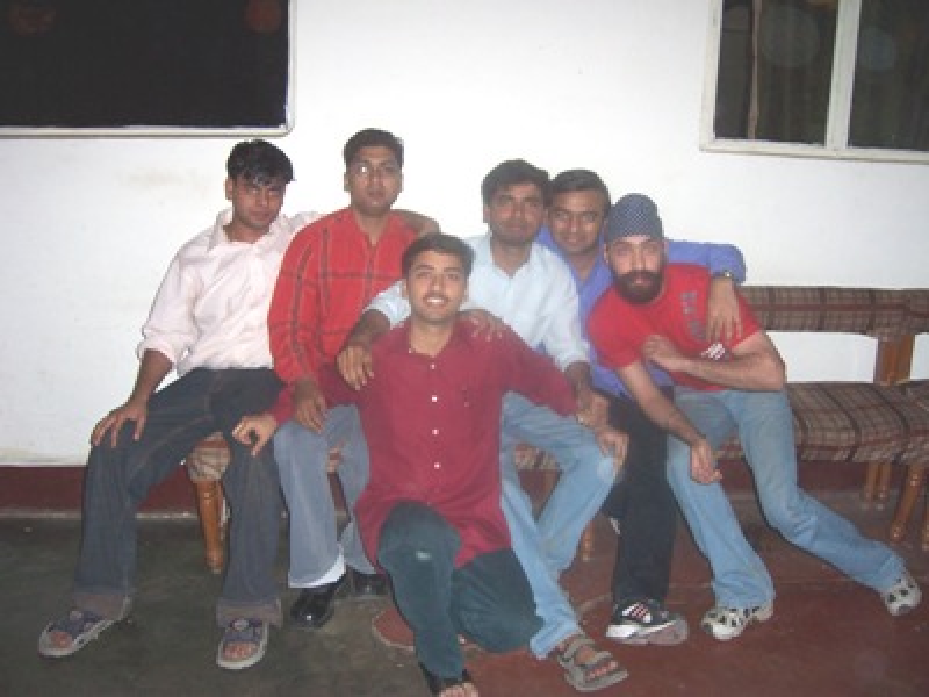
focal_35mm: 36
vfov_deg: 39.7
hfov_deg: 51.4
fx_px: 966
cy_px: 348
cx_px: 464
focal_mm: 6
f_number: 3
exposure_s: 1/60
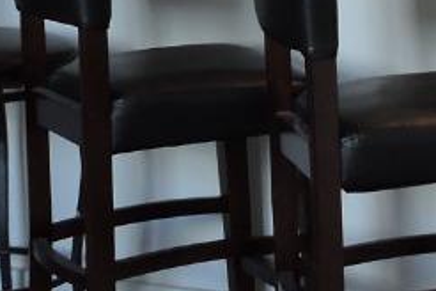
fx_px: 2301
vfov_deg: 7.0
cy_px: -271
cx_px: 610
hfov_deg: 10.5
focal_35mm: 190
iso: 140
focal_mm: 5.4
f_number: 3.5
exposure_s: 1/30
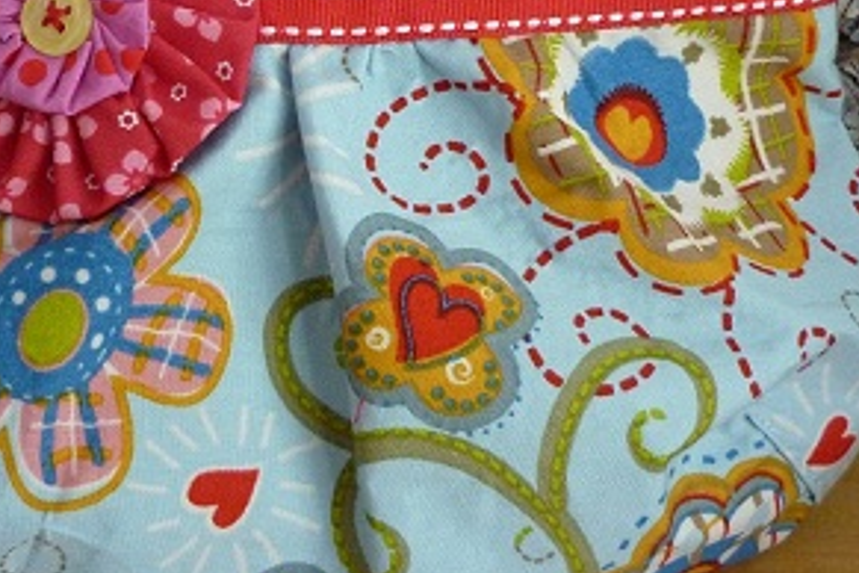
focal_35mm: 59
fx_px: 1408
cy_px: 214
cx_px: 331
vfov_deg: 22.9
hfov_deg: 33.8
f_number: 2.8
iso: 400
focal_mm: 5.5
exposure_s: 1/30
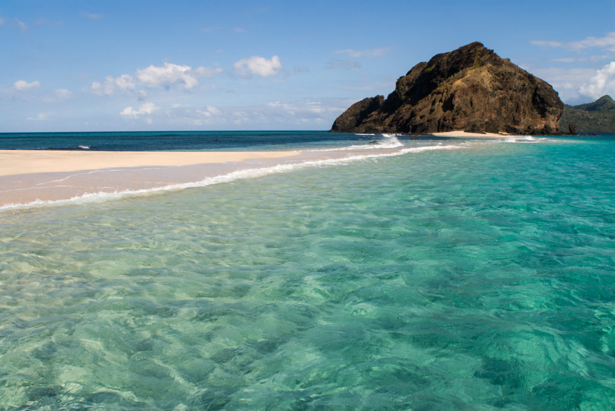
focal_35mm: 30
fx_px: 513
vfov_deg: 43.7
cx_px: 308
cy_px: 206
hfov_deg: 61.9
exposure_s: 1/350
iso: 100
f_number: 10
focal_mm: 20
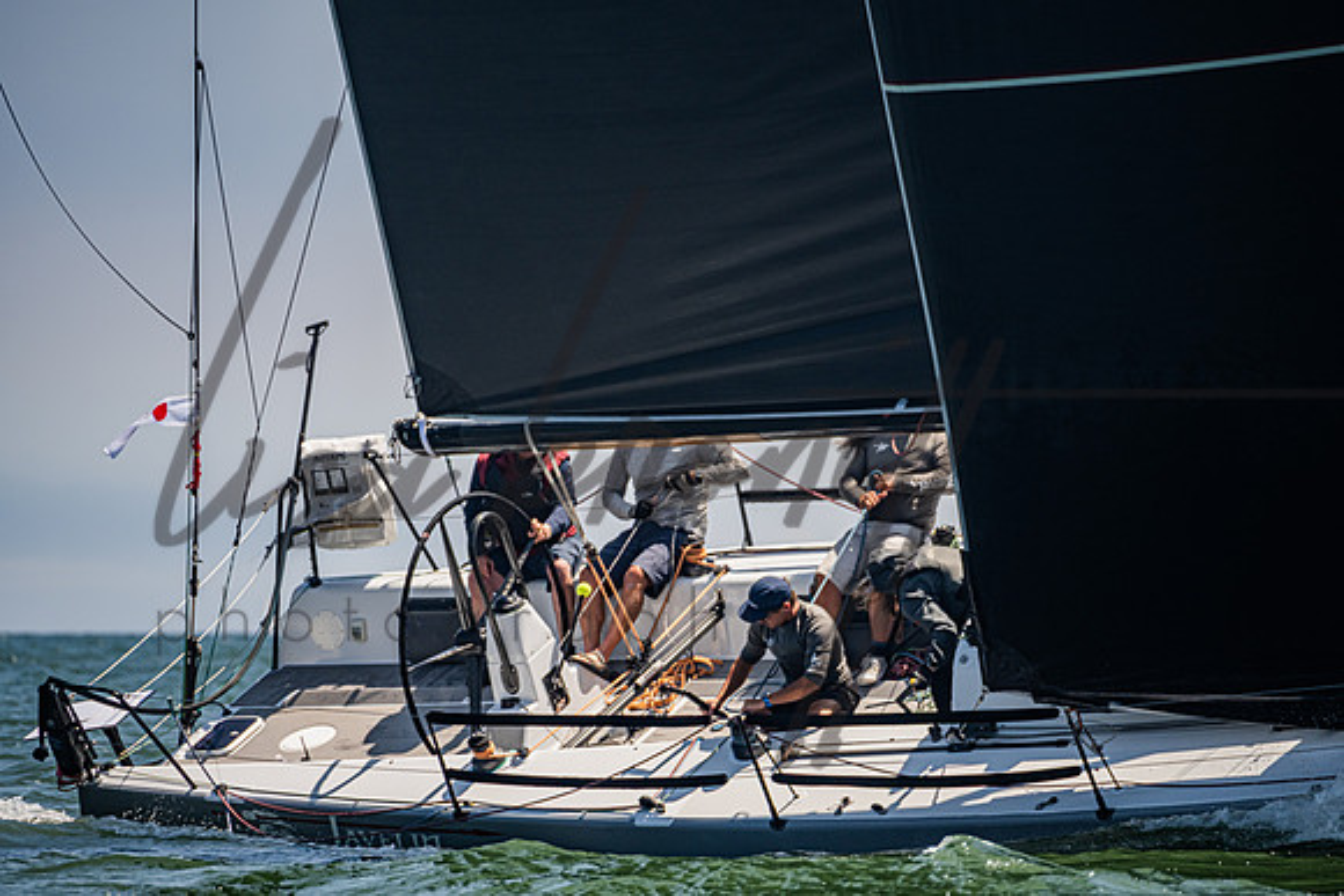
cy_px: 448
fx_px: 15533
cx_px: 657
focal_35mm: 416
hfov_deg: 5.0
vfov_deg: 3.3
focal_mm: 400
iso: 400
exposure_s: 1/1600
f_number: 8
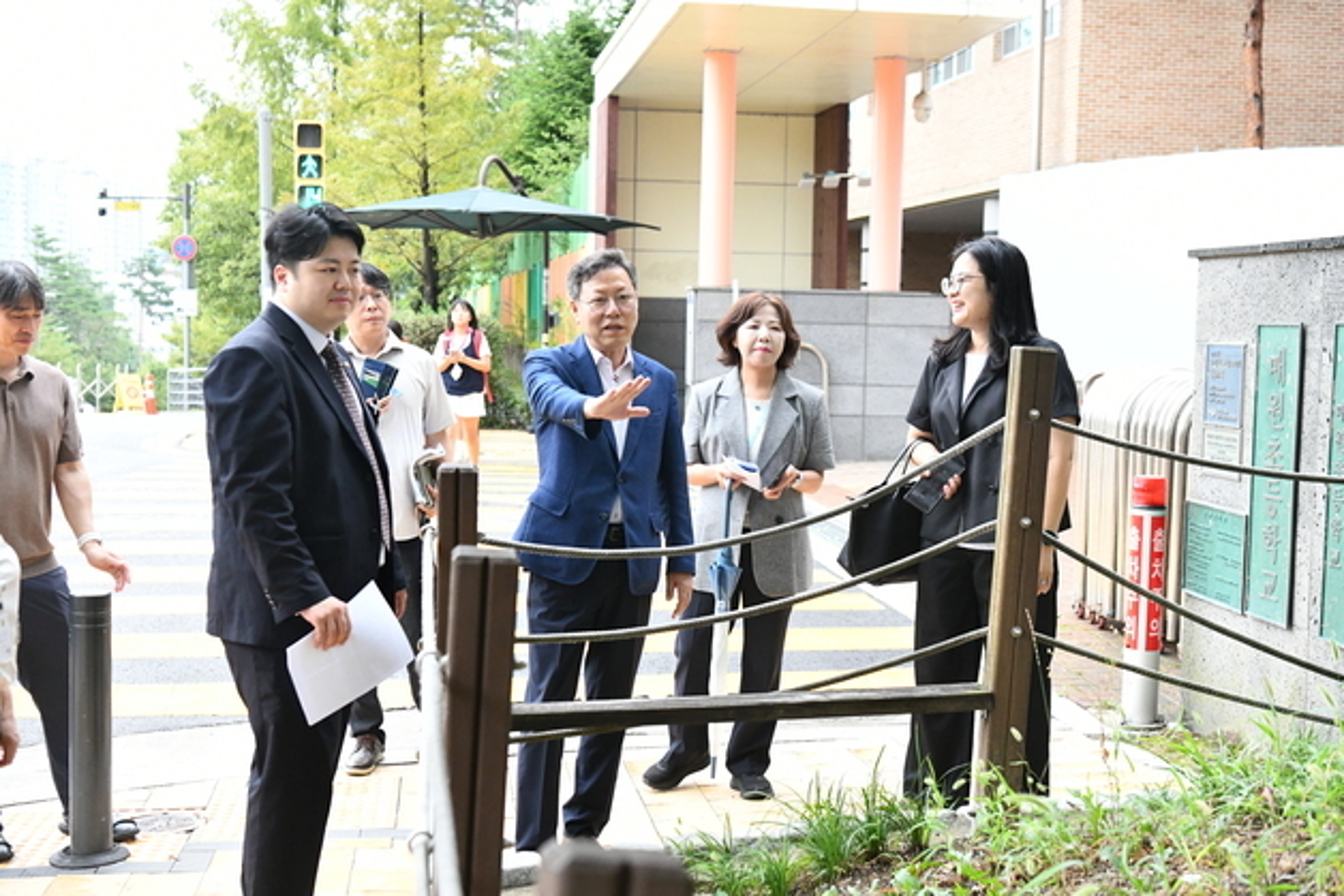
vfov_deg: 28.1
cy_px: 448
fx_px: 1792
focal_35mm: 48
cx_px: 672
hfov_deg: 41.1
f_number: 4.5
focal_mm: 48
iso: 5000
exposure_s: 1/1250
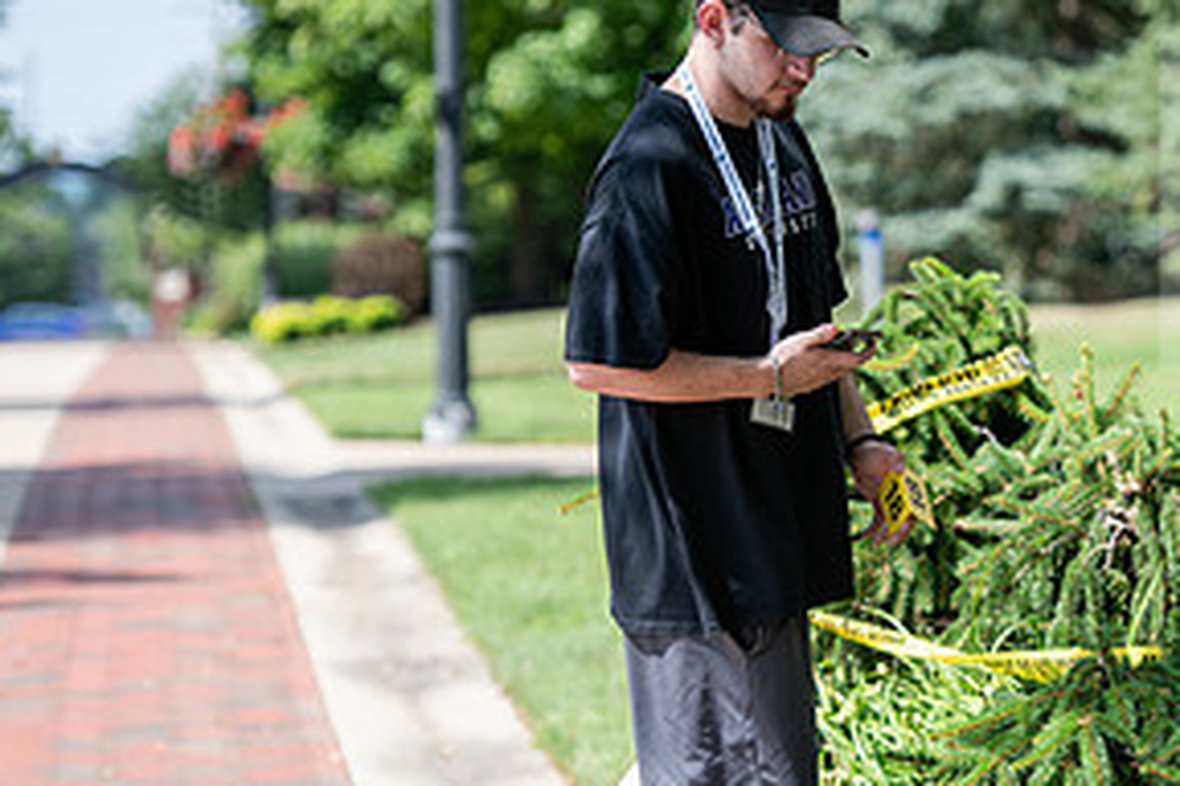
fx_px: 7932
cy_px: 526
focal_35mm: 242
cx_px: 1037
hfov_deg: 8.5
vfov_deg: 5.7
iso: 125
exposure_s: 1/640
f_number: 3.5
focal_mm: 120
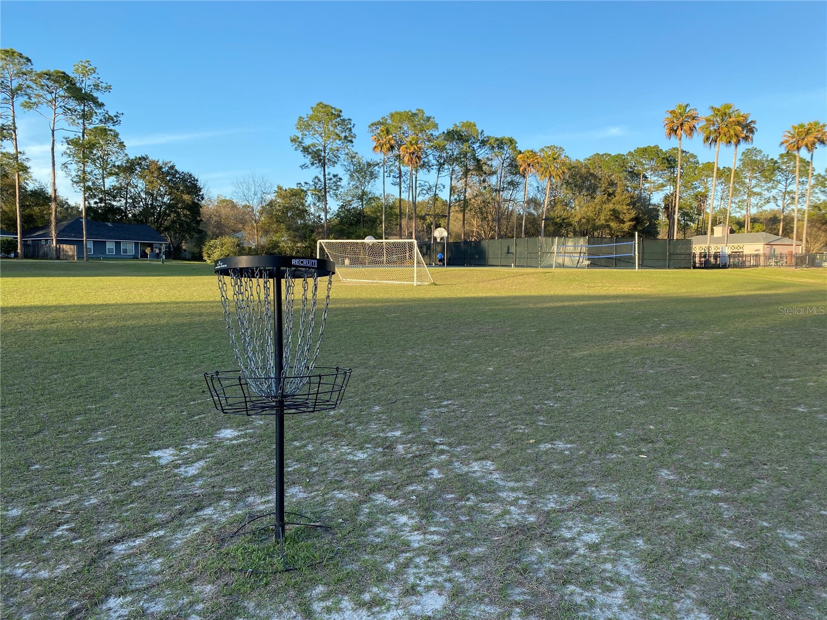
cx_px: 414
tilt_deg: -3.1
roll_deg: -1.3
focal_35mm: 26
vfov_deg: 53.1
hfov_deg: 67.3
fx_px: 621
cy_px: 310
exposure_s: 1/778
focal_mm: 4.25
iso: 32
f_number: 1.8
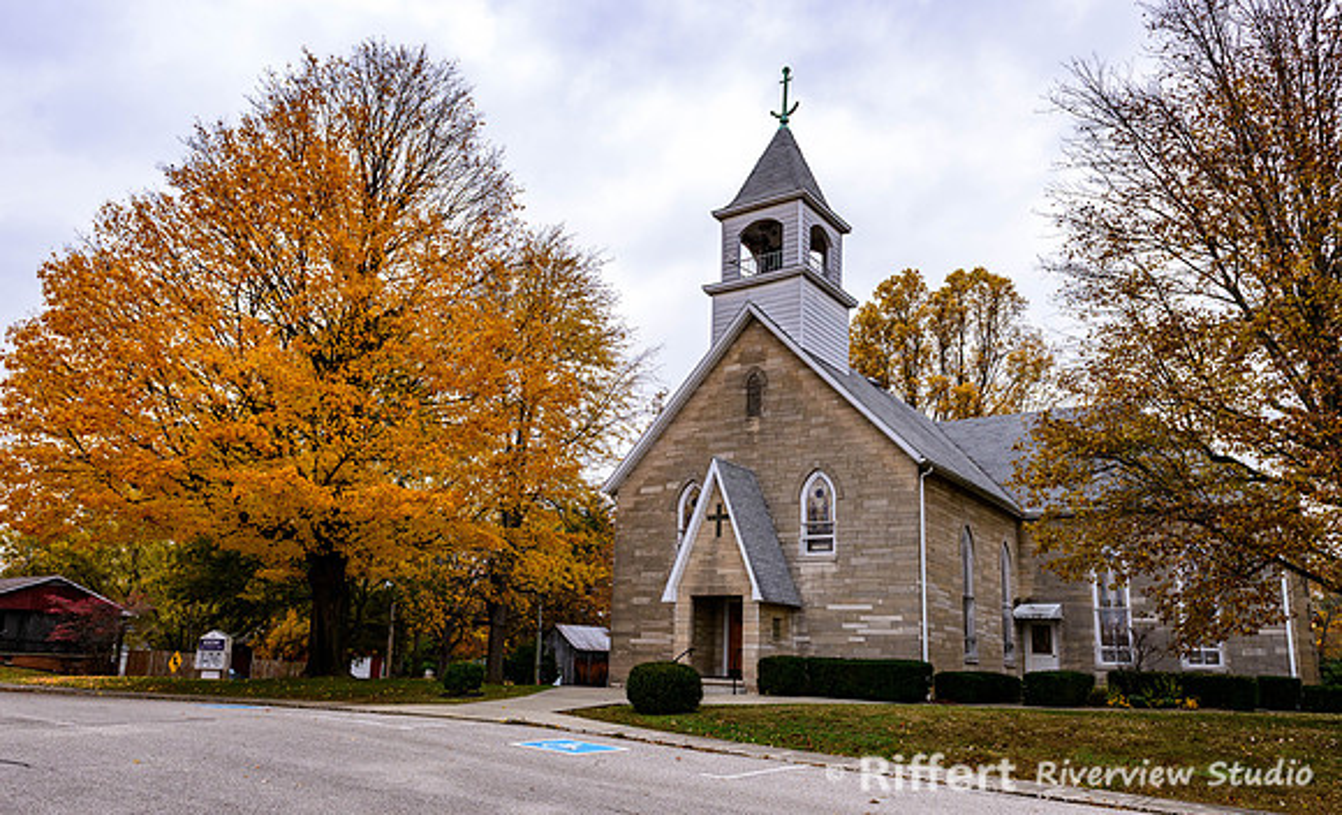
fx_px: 964
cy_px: 435
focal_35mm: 27
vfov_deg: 45.8
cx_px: 671
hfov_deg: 69.7
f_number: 6.3
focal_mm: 24
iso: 800
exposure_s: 1/100
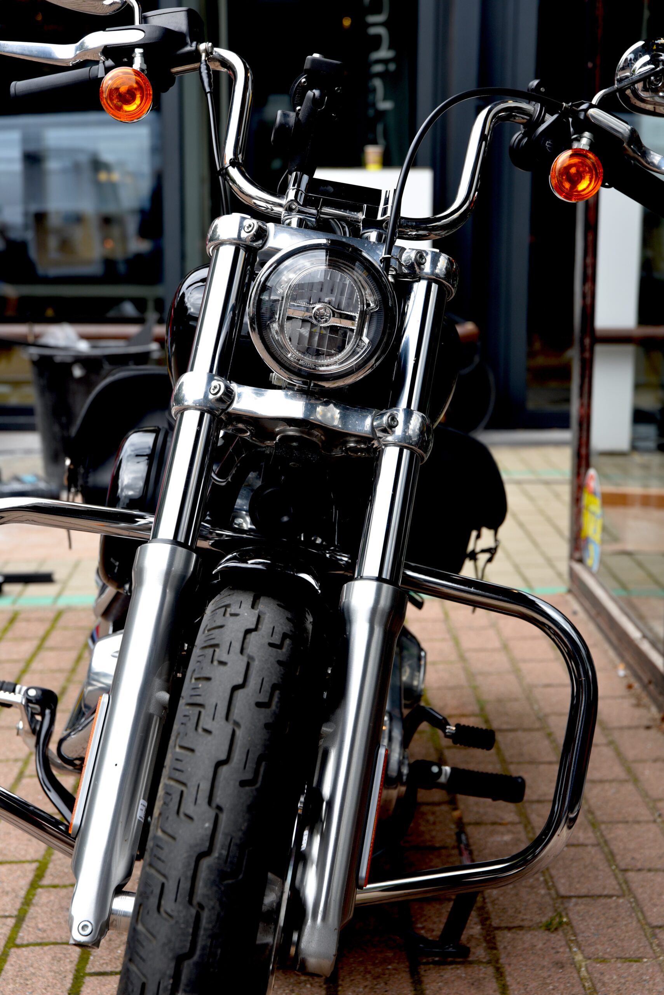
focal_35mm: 70
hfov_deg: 19.5
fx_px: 1935
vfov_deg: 28.8
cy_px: 498
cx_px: 332
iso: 200
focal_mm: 70
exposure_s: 1/125
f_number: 6.3
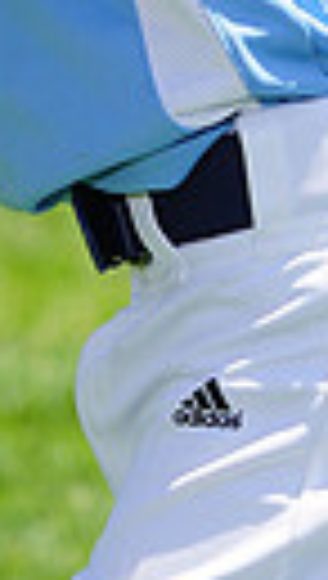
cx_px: 58
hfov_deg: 1.3
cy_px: -674
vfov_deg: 2.3
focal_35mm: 954
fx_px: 14683
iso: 100
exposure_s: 1/160
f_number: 9
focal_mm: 203
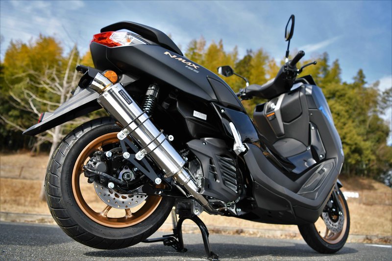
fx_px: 261
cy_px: 130
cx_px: 196
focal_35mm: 24
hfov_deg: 73.8
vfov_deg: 53.1
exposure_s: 1/4000
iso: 400
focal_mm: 24
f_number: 3.2
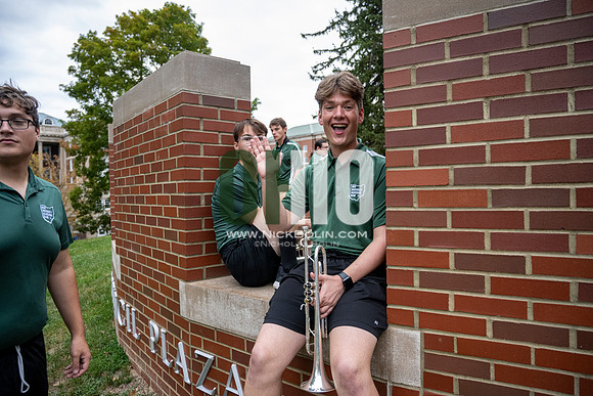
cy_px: 198
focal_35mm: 24
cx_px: 296
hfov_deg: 73.7
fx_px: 395
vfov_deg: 53.2
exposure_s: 1/500
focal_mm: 24
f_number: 4
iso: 1250
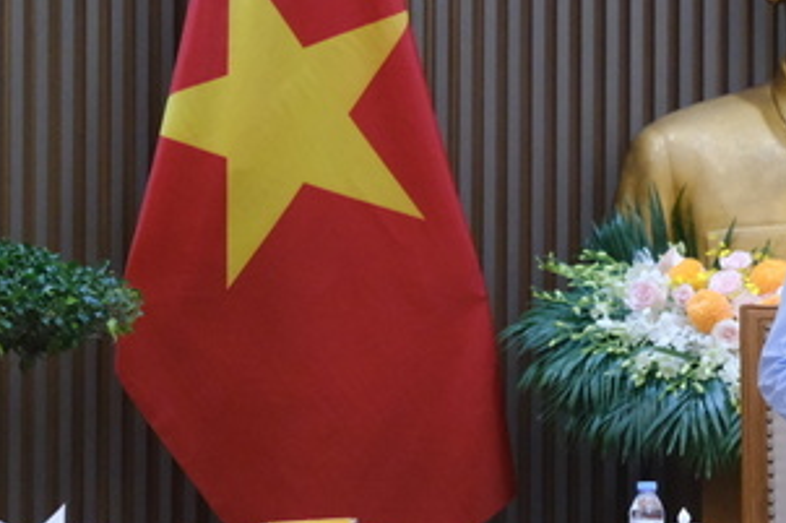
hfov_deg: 5.7
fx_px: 7812
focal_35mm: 358
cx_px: 885
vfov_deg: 3.8
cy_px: 78
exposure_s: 1/500
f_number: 4
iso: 5000
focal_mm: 99.8
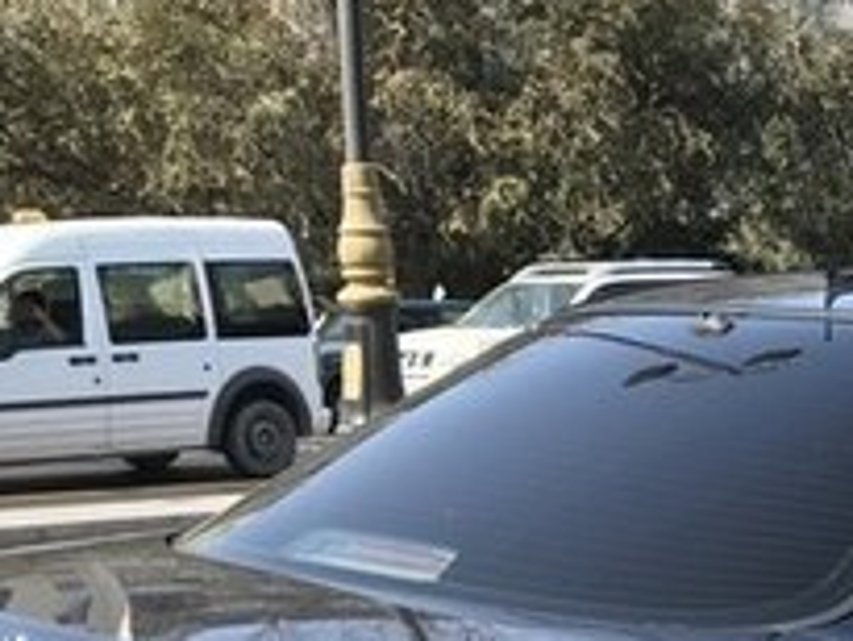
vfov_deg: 15.3
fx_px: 2219
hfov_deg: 21.0
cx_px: 870
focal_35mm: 90
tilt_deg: -13.2
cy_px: 939
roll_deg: -0.2
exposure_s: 1/674
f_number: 1.8
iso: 20
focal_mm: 3.99
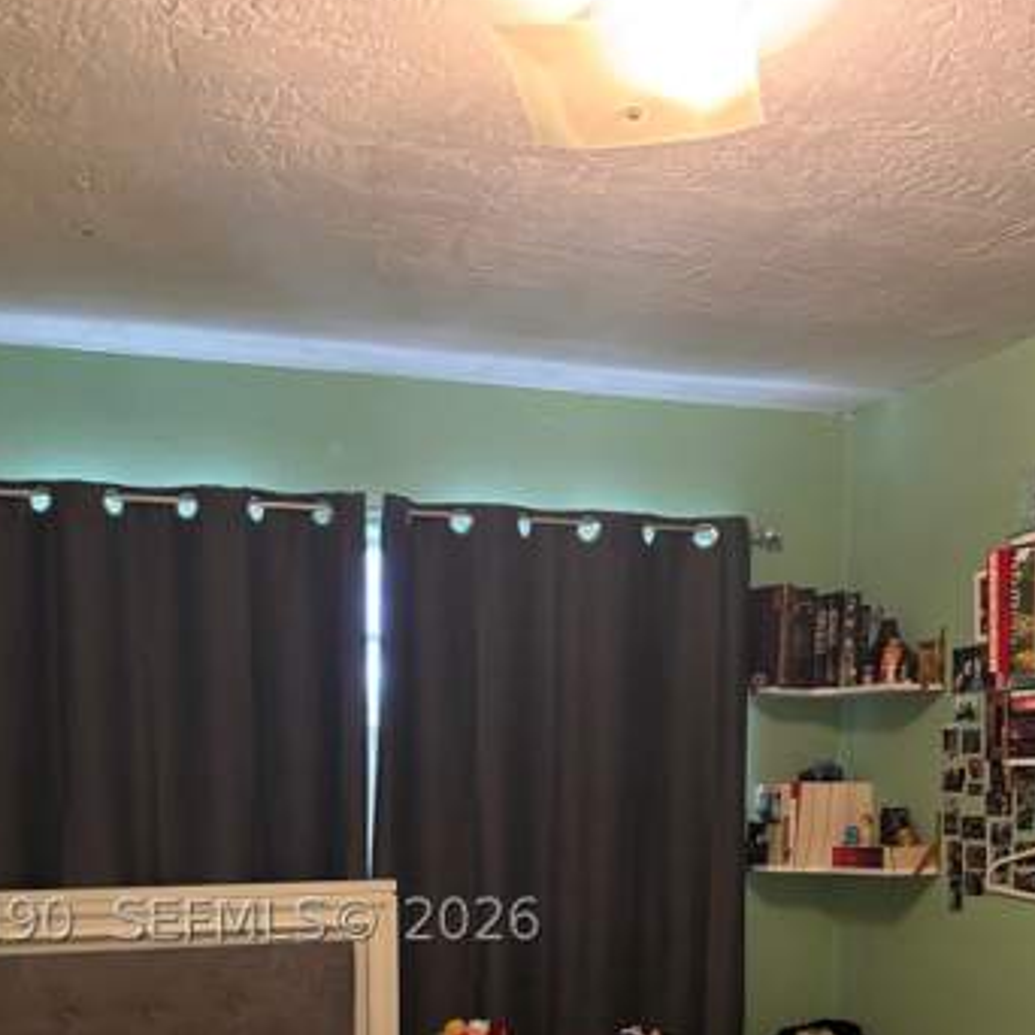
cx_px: 469
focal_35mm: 43
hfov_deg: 39.1
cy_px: 920
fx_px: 1455
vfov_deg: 36.8
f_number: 1.6
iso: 500
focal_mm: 5.96
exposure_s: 1/40
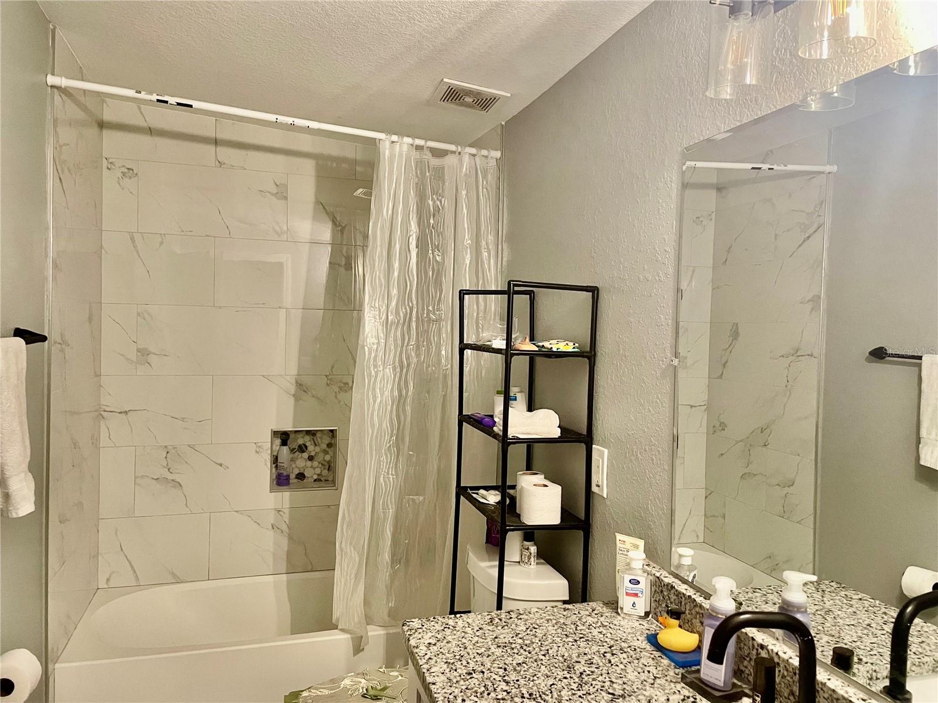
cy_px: 352
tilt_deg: -1.4
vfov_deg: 53.1
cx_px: 469
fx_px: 705
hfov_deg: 67.3
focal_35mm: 26
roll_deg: -0.7
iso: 320
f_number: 1.6
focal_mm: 4.2
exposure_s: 1/60
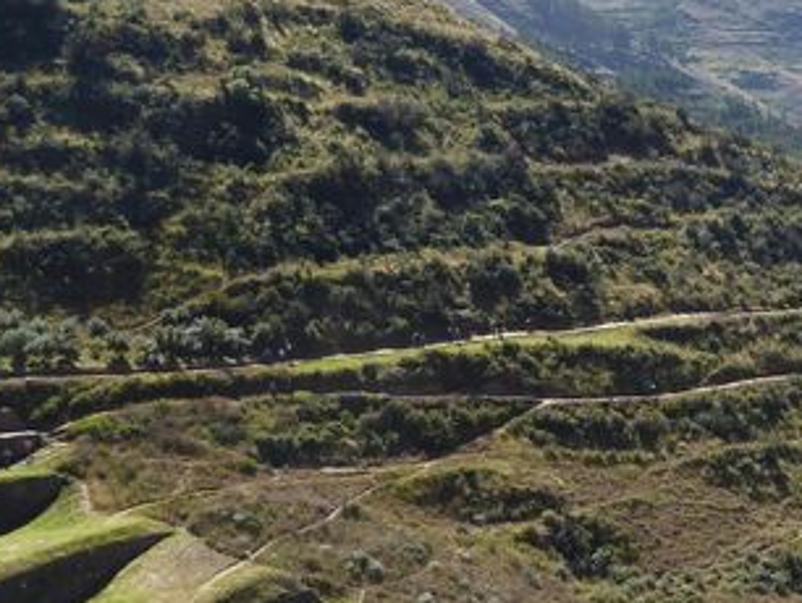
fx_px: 2180
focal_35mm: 94
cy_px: 262
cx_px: 970
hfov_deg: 19.6
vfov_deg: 15.7
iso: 80
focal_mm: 6.3
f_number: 3.7
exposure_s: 1/400
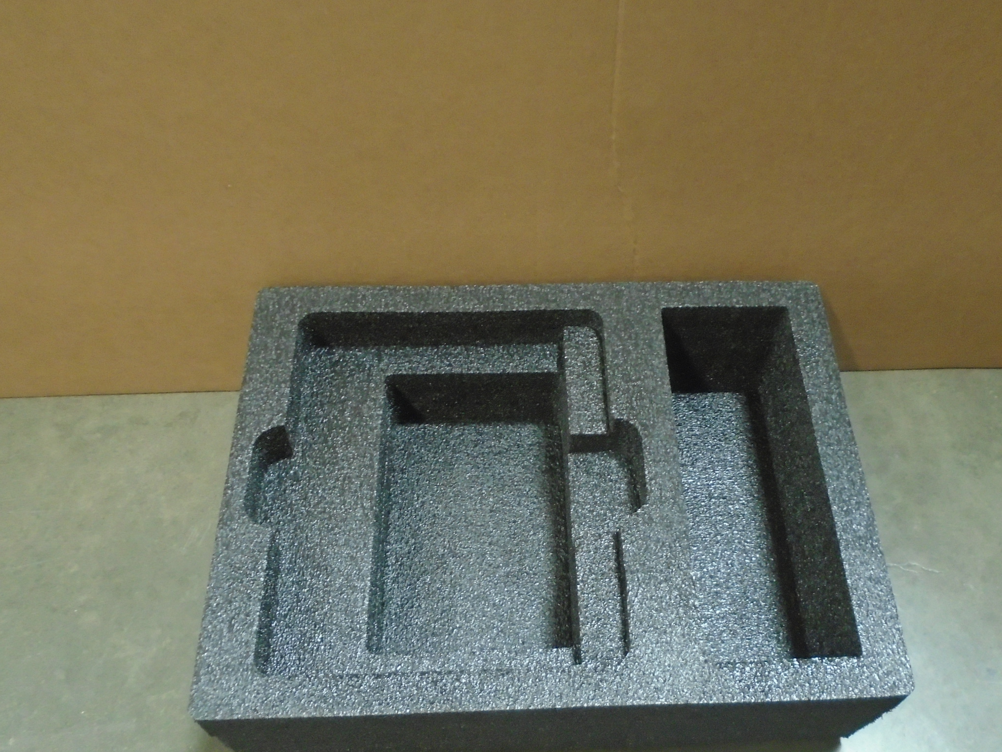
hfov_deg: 55.1
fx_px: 955
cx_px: 578
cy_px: 457
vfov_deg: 42.7
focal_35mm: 33
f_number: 3.2
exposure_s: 1/15
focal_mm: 4.6
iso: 400
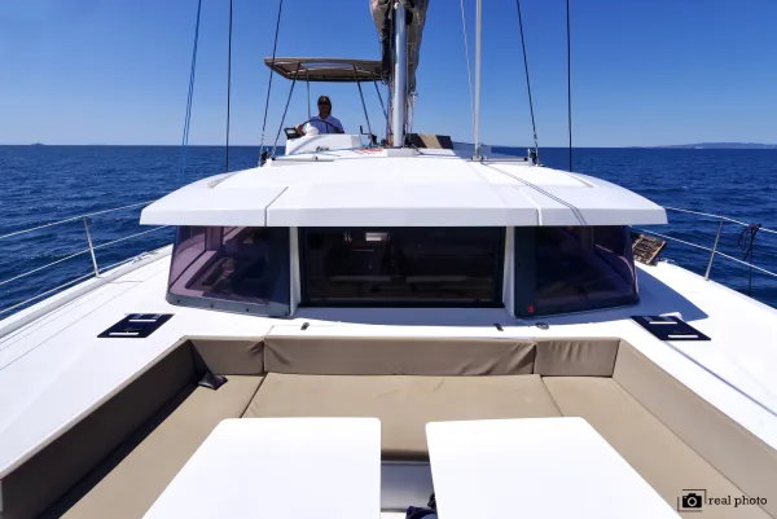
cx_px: 388
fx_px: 346
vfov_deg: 73.8
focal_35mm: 16
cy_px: 260
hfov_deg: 96.7
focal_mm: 16
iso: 200
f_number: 13
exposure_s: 1/320
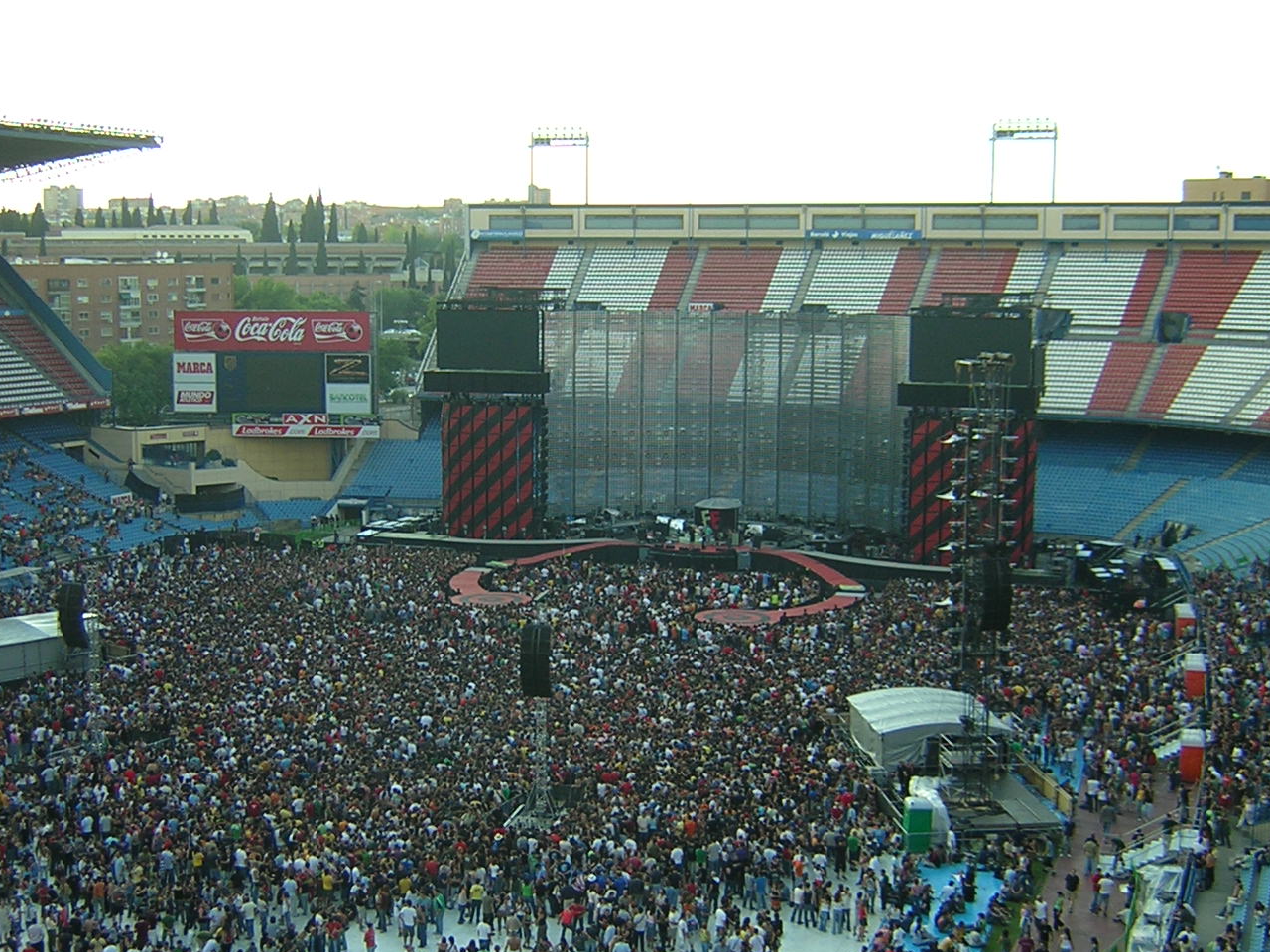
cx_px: 565
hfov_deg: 38.1
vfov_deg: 29.1
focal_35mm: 50
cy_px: 481
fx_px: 1834
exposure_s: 1/219
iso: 100
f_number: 2.7
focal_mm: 5.2
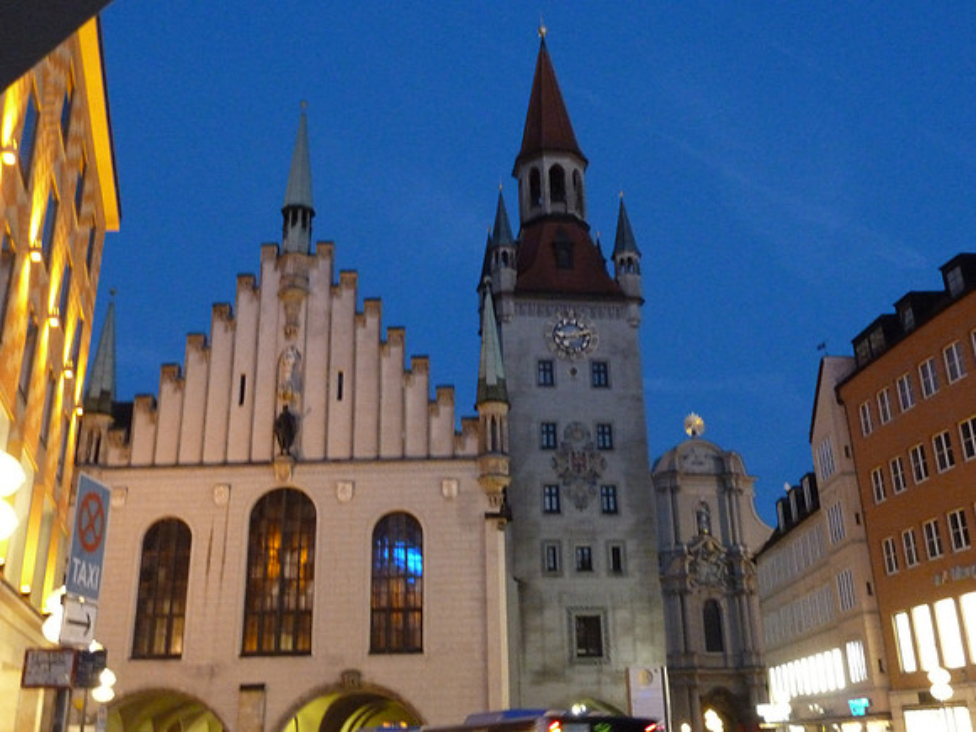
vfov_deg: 40.7
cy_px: 366
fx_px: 987
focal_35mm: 35
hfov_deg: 52.6
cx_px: 488
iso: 800
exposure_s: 1/6
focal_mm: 5.7
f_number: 3.5
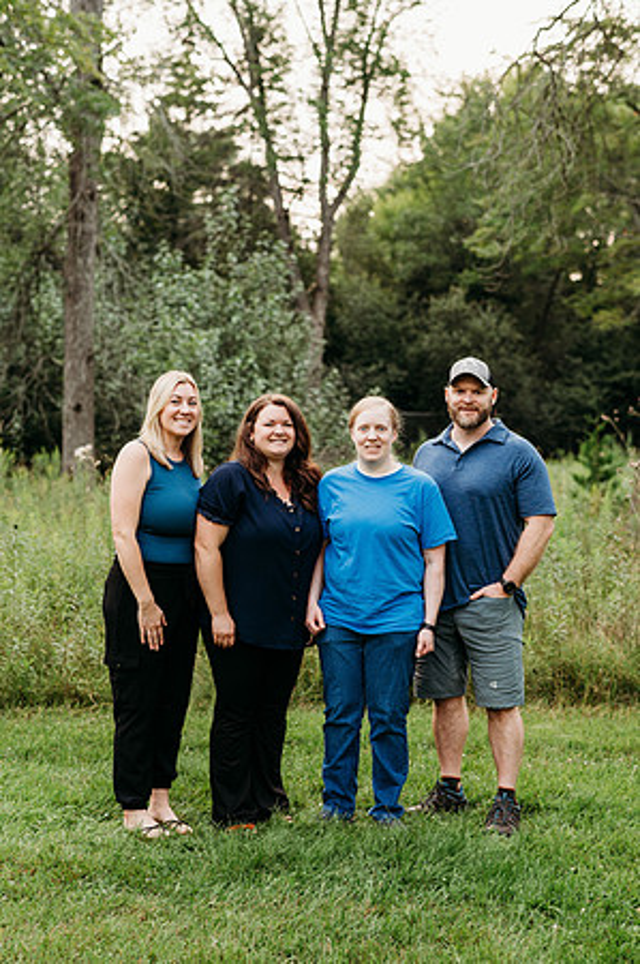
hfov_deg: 23.3
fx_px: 1550
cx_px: 320
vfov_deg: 34.5
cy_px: 482
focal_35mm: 58
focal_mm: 58
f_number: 2.8
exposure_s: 1/250
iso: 400
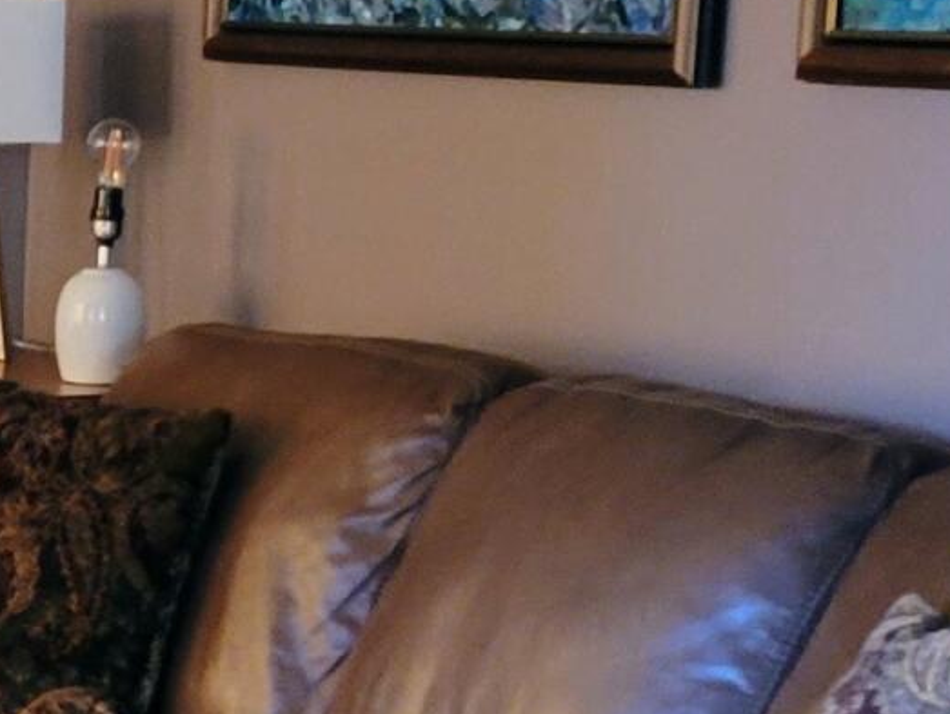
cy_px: 650
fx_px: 4092
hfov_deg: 12.0
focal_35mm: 149
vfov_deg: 9.9
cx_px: -863
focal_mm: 5.4
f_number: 1.8
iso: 250
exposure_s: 1/40
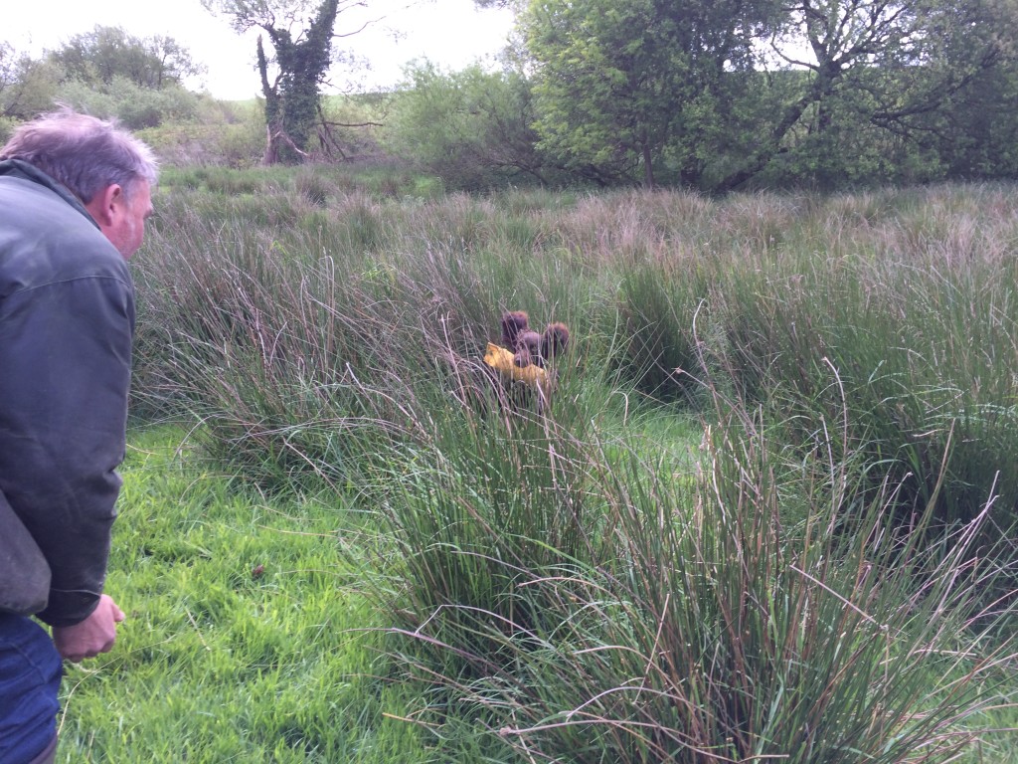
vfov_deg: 48.2
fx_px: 853
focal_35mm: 29
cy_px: 382
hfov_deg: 61.7
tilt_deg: -16.8
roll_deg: +1.9
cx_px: 509
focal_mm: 4.15
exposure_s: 1/202
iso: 32
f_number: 2.2
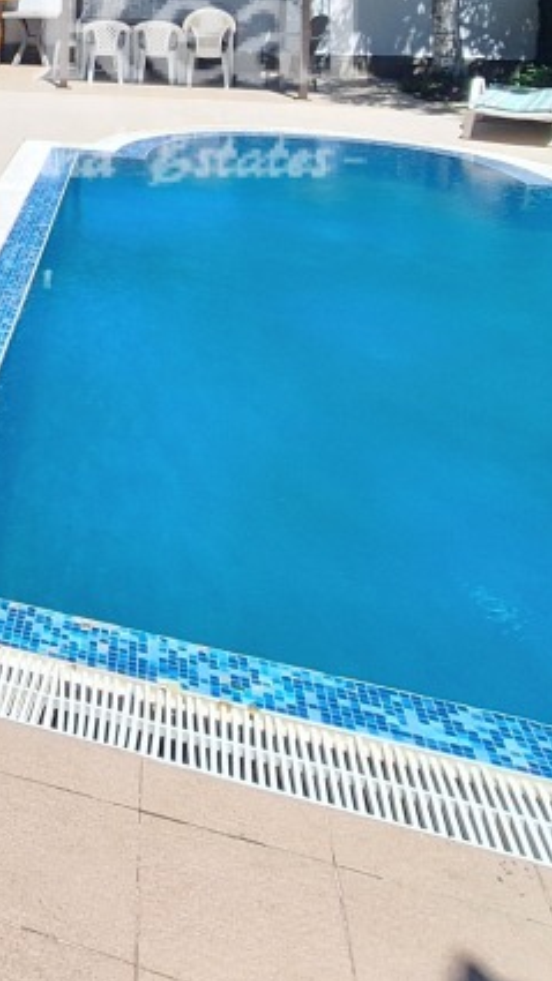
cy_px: 2
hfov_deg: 22.8
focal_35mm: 40
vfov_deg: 43.4
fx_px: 1041
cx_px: -326
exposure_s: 1/2123
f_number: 2.2
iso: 40
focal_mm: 1.74
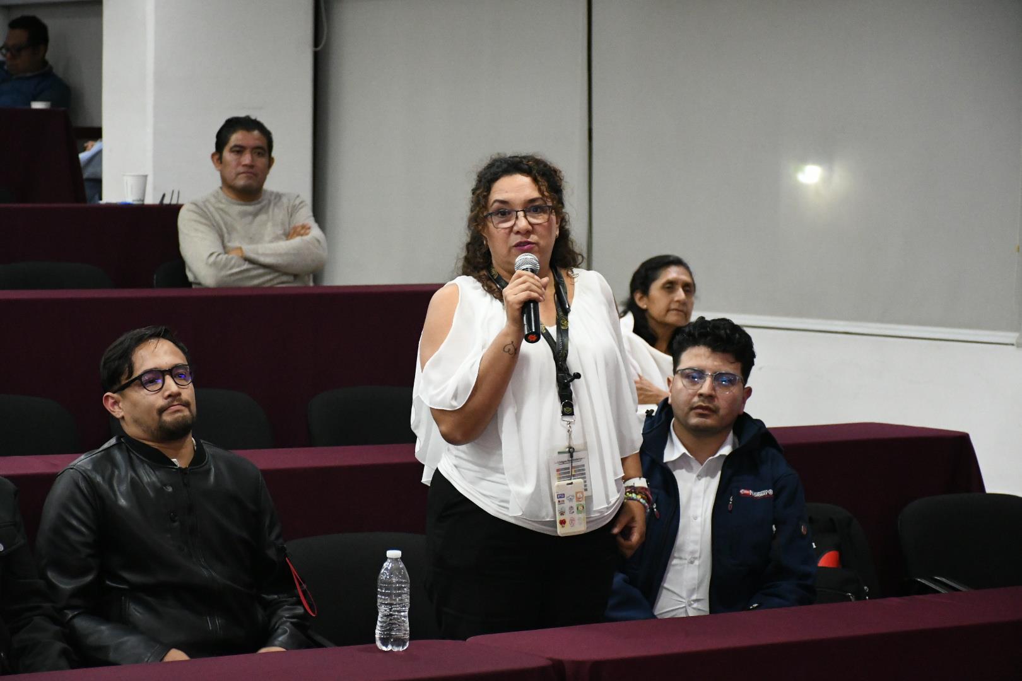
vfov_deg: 11.4
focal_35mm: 120
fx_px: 3406
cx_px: 511
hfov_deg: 17.1
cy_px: 340
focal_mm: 80
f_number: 5.3
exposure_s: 1/100
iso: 6400
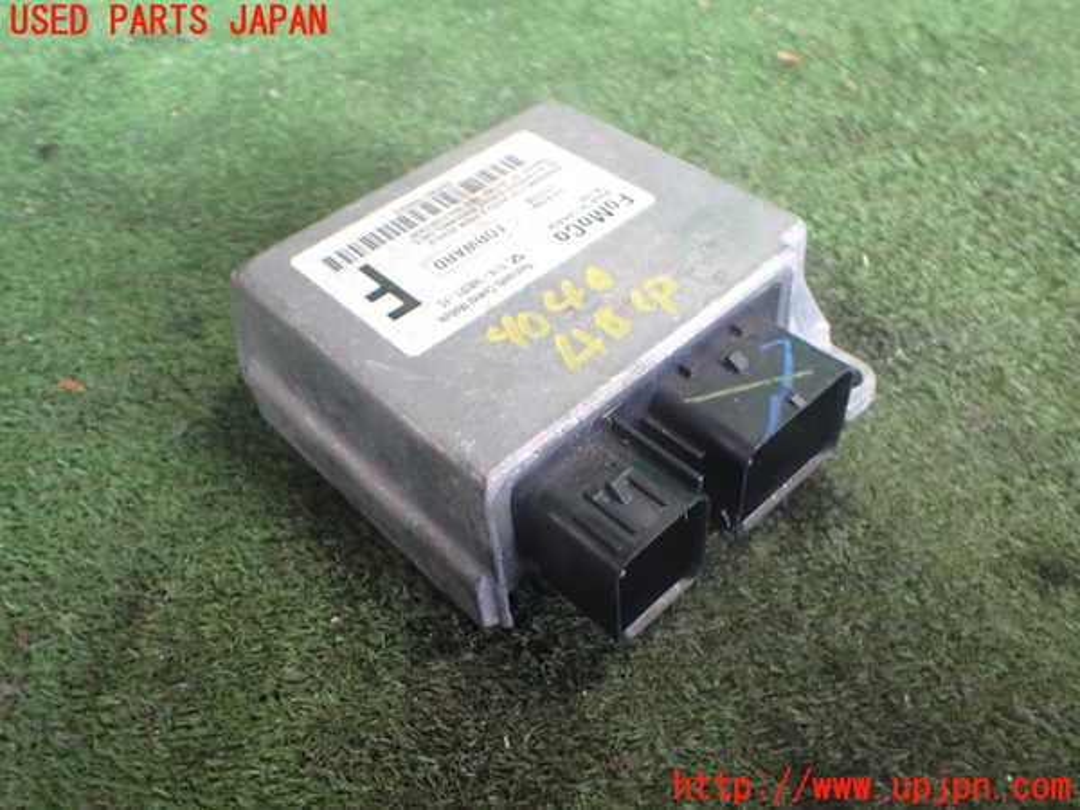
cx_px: 540
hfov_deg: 60.0
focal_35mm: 30
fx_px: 936
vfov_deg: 46.8
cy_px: 405
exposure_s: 1/80
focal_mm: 5.4
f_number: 2.3
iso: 800
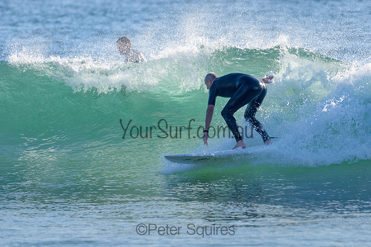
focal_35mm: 613
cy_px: 114
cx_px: 227
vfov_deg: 2.2
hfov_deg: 3.4
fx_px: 6319
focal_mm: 500
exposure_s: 1/2000
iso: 180
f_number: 5.6
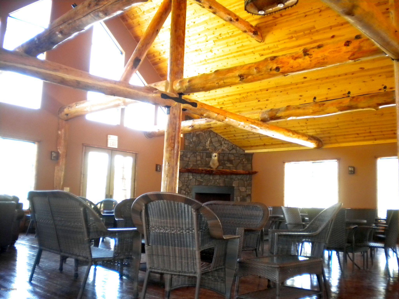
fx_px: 403
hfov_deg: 52.6
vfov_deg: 40.7
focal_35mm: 35
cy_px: 150
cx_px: 200
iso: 400
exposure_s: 1/33.5
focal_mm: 6.3
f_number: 3.1
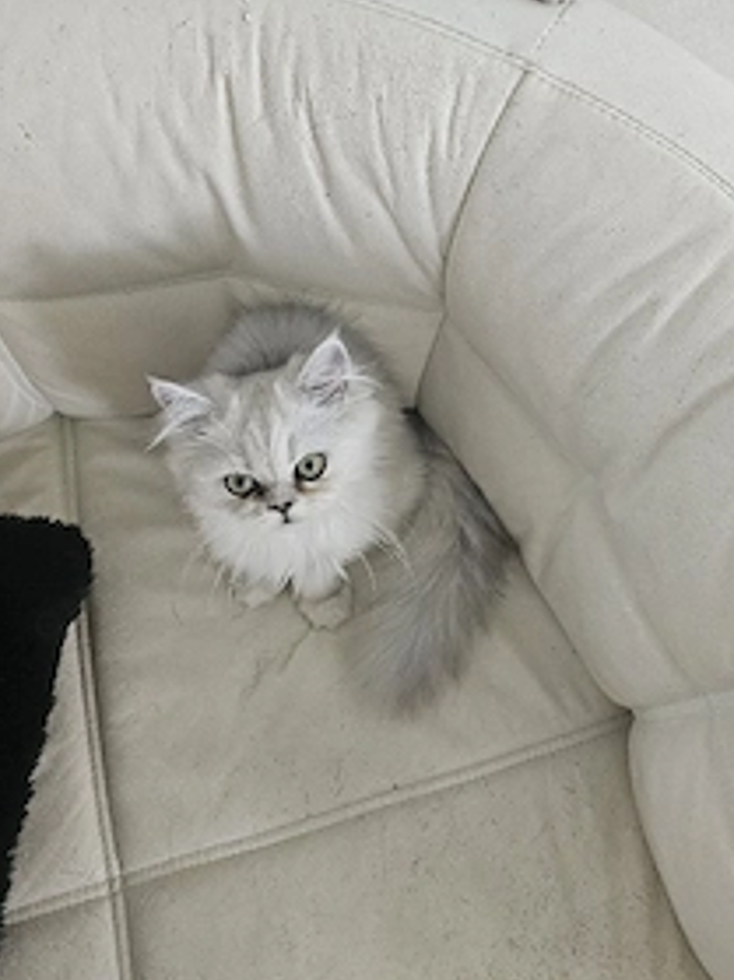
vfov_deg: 54.3
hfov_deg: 42.4
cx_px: 478
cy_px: 327
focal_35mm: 33
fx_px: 934
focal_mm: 6.3
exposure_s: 1/120
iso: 500
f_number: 1.7
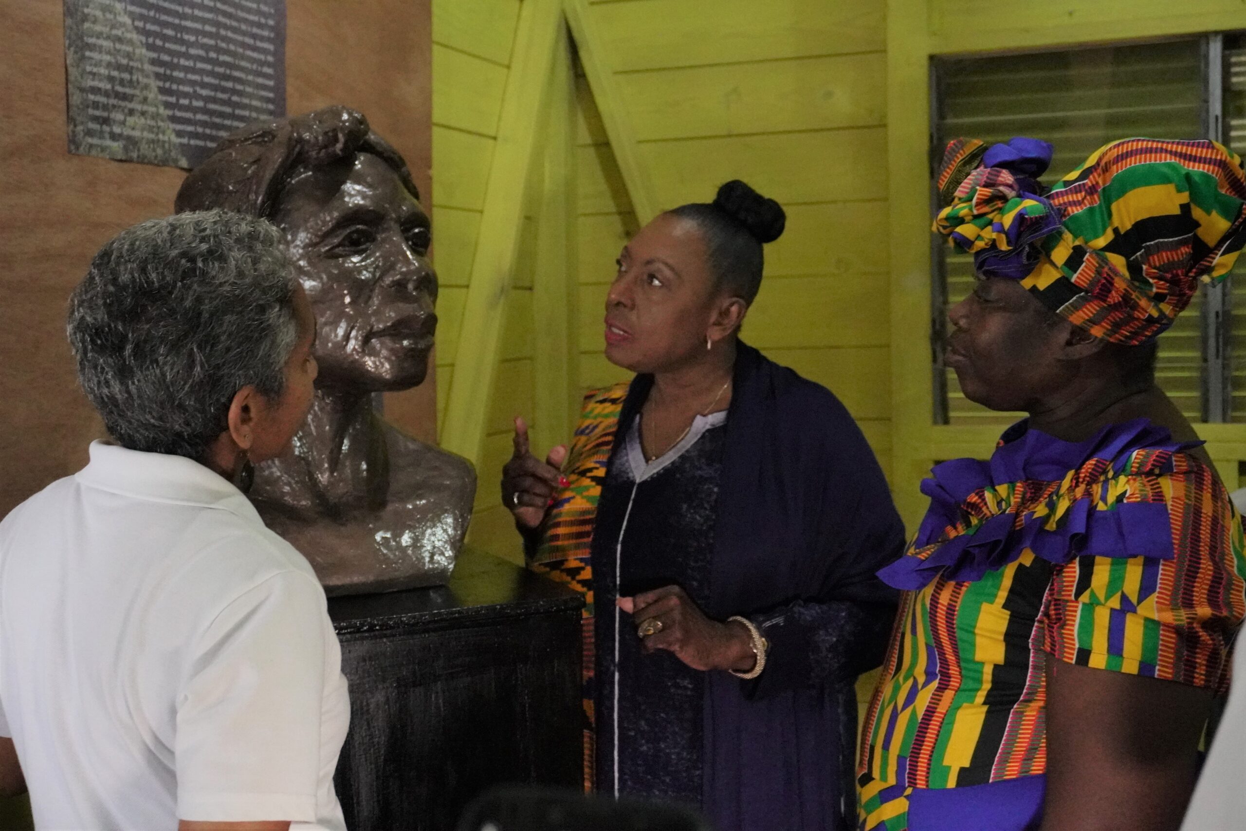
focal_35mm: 44
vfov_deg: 30.9
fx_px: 1506
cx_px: 623
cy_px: 416
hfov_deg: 45.0
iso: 6400
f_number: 4.5
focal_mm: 29
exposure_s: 1/250
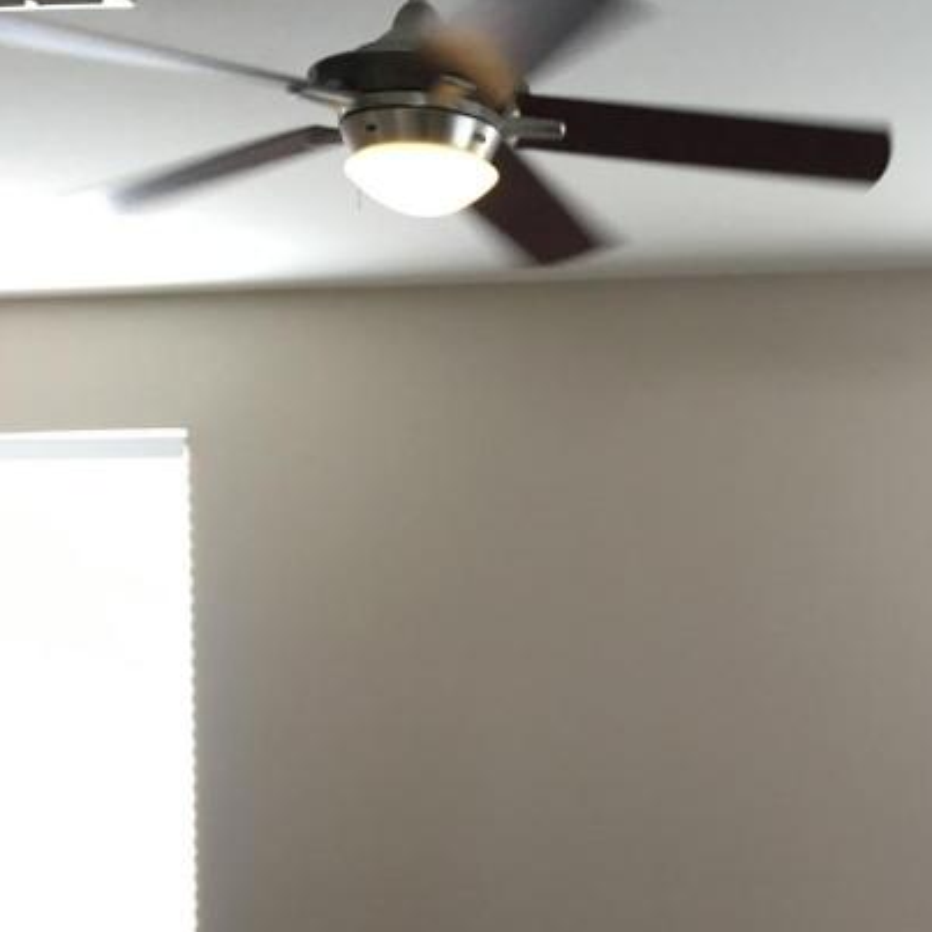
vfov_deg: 25.6
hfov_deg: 25.5
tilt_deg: -1.2
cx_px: 882
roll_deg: -0.4
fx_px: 1980
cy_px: 861
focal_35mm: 65
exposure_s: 1/30
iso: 100
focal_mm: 4.15
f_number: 2.2
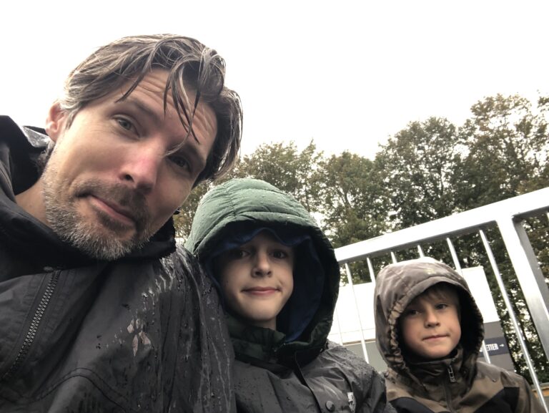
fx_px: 508
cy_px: 206
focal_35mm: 32
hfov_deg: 56.8
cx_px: 274
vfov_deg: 44.2
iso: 64
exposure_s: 1/120
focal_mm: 2.87
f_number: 2.2
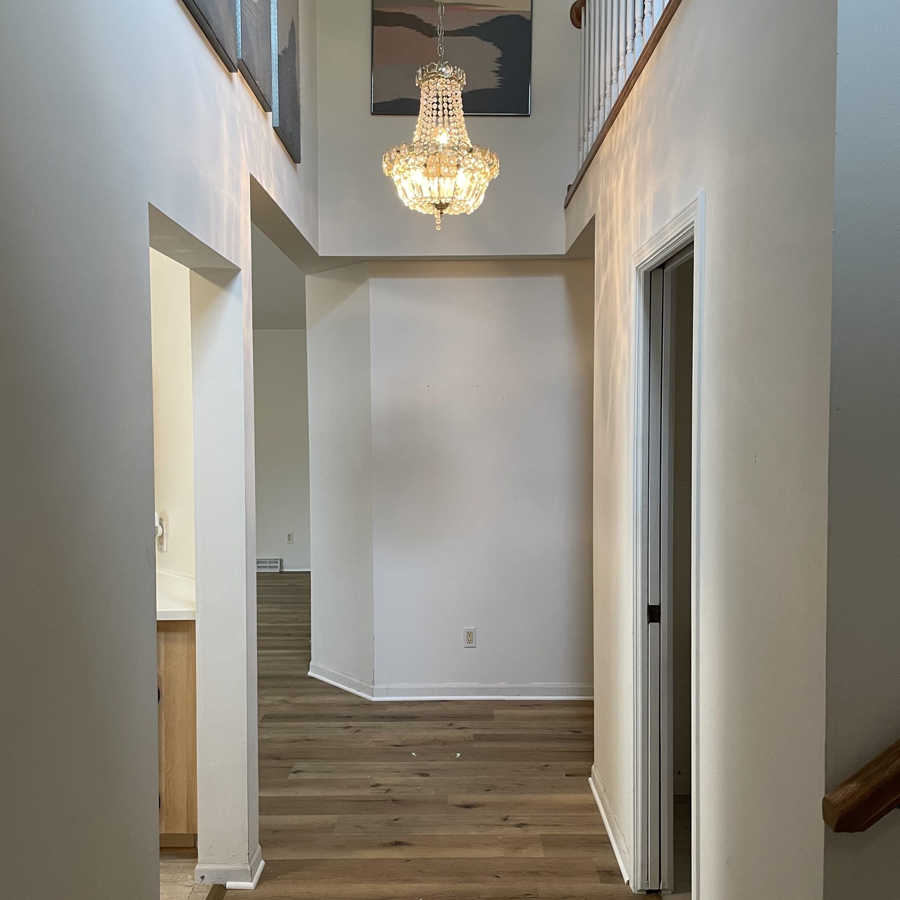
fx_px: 912
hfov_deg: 52.5
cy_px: 461
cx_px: 449
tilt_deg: -1.8
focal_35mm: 31
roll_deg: +0.5
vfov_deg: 52.5
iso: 100
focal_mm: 4.2
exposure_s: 1/60
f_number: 1.6
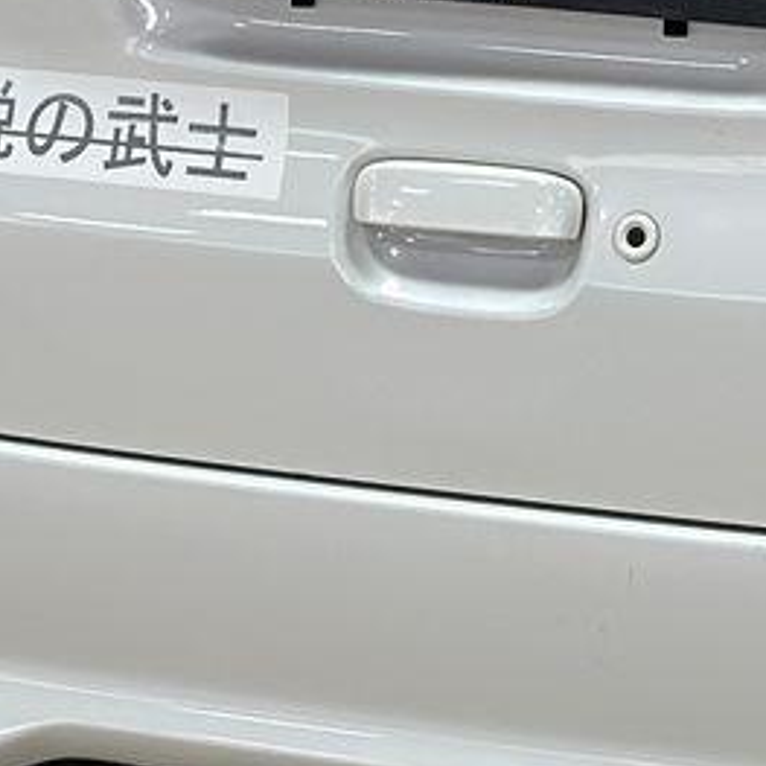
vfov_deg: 7.5
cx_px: 1022
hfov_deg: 7.5
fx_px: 5808
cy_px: -9
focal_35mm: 232
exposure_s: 1/100
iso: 64
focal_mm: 6.86
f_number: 1.78
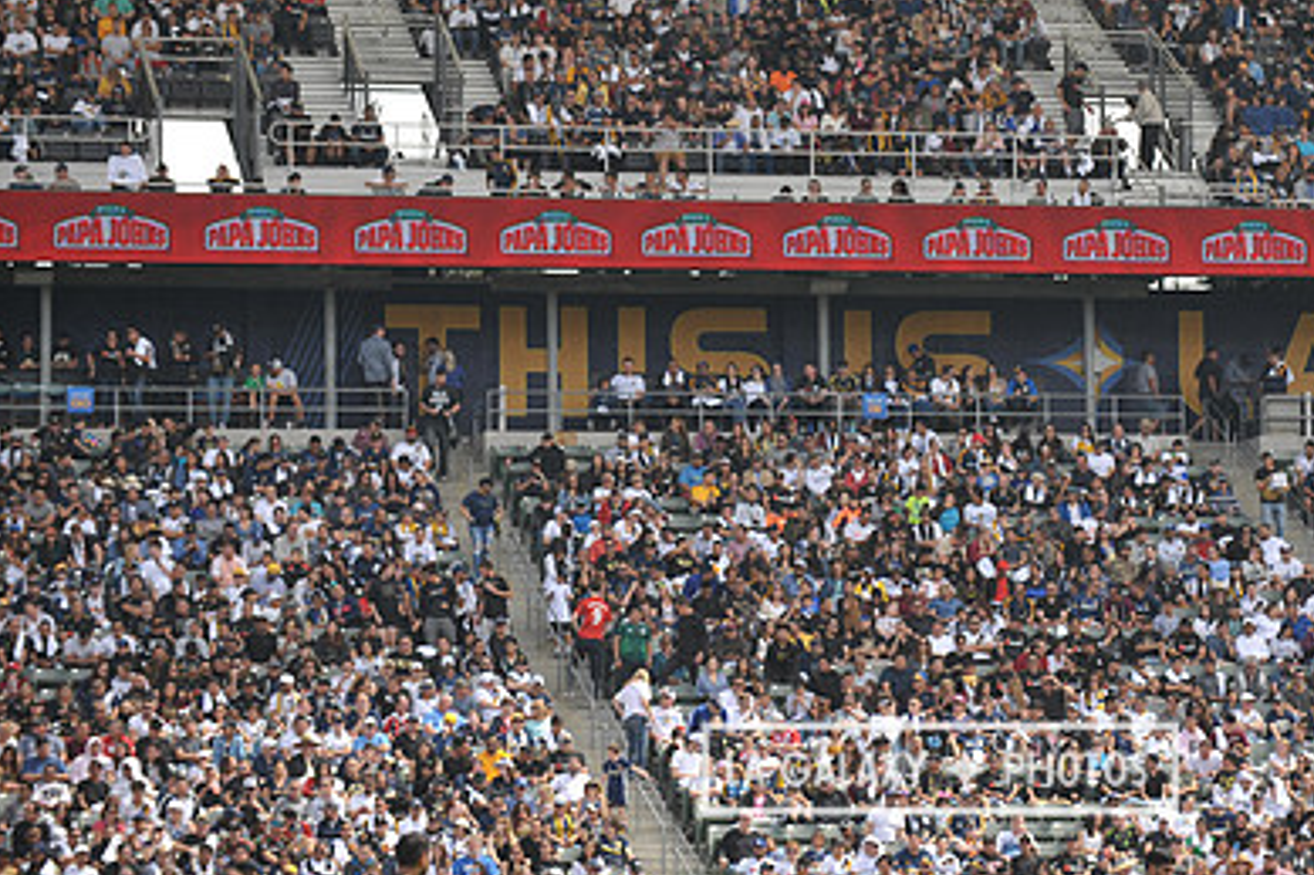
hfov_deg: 11.5
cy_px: 260
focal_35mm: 179
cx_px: 939
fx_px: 6530
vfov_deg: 7.7
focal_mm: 120
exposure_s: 1/2500
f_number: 3.5
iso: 320
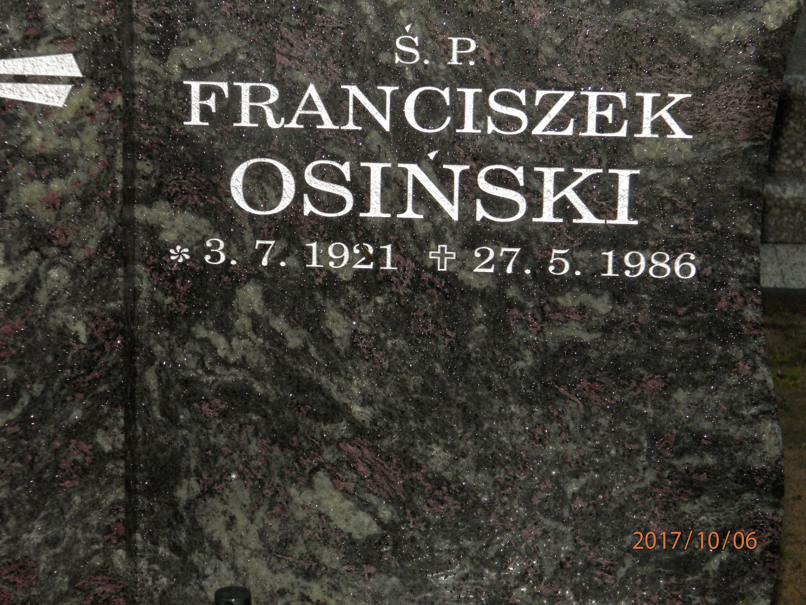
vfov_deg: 14.0
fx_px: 2468
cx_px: 403
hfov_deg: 18.5
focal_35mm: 106
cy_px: 302
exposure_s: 1/160
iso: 320
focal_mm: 19
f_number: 4.5
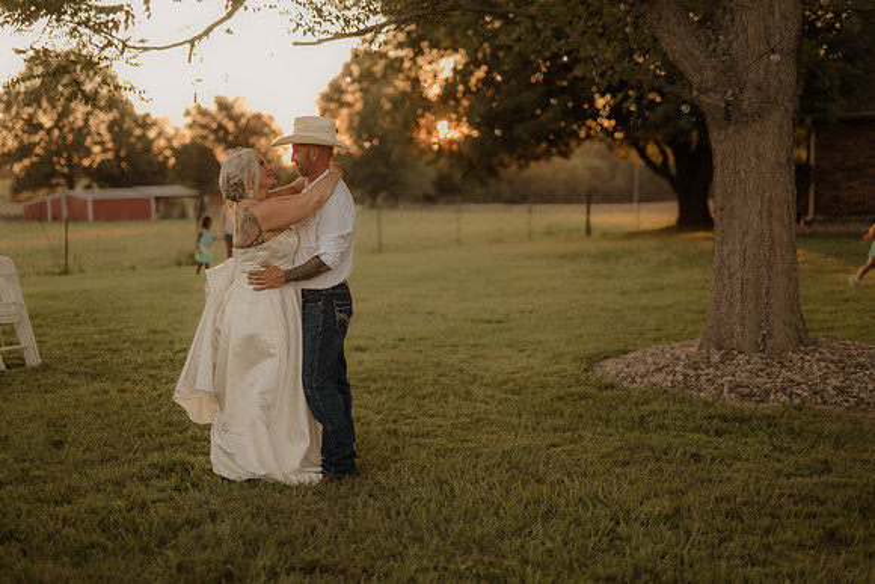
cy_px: 292
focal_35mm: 50
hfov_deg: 39.6
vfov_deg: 27.0
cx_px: 438
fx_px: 1216
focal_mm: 50
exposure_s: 1/400
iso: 200
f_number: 2.8
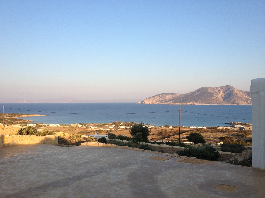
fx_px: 268
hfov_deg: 52.6
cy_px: 99
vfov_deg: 40.7
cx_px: 132
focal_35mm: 35
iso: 50
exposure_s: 1/812
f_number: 2.4
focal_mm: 4.28
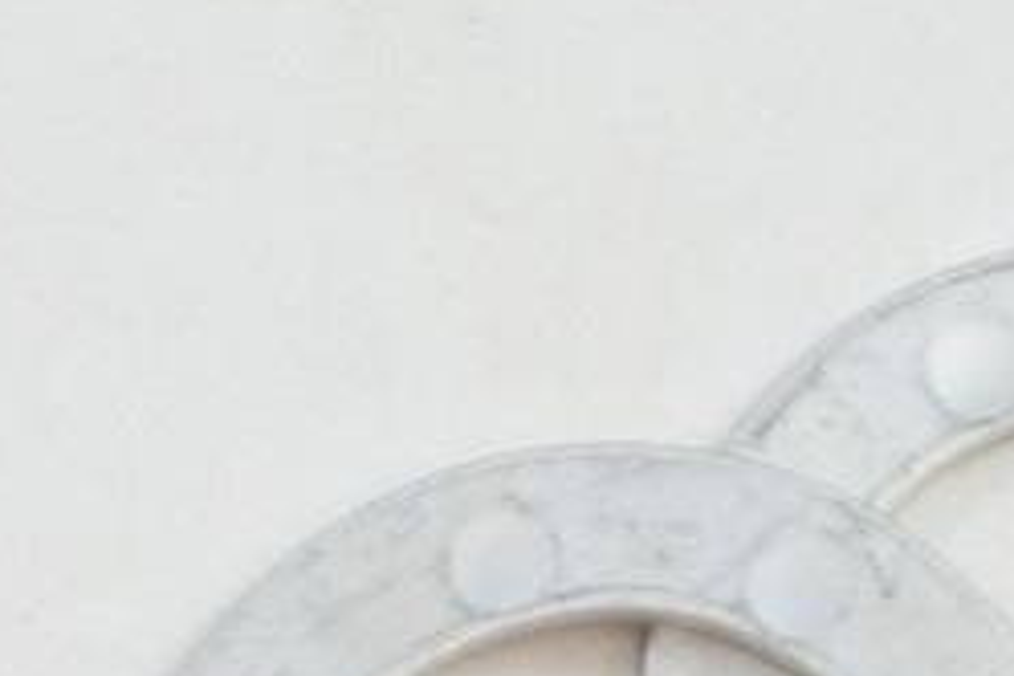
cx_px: 138
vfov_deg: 4.8
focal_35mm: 277
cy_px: 1682
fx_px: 7802
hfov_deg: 7.4
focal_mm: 17.6
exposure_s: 1/125
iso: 450
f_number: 4.5
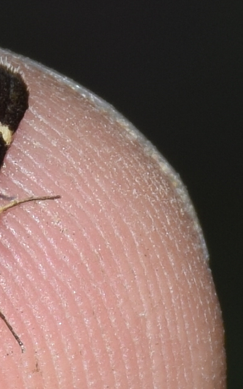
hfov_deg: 4.1
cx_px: -42
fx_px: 3419
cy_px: 194
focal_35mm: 323
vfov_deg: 6.5
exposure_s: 1/160
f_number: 11
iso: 100
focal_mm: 140
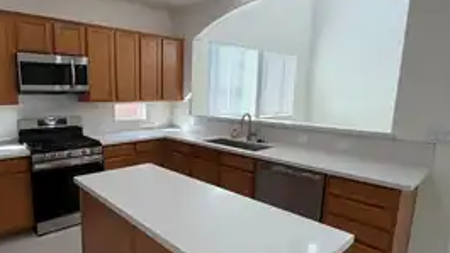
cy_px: 139
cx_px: 160
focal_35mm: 23
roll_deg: +0.5
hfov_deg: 76.8
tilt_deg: -9.7
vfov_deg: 49.4
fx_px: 274
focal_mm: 2.22
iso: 64
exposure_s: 1/120
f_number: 2.2
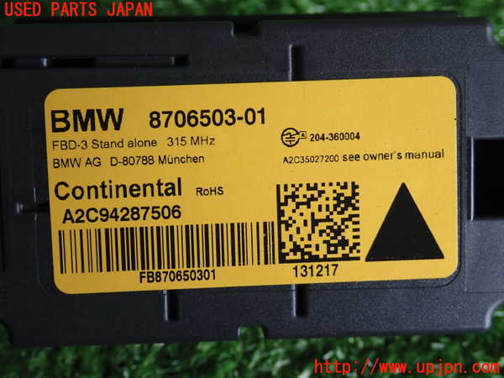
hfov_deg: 35.5
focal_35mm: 54
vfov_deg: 27.0
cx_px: 252
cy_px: 189
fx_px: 786
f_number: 3.3
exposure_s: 1/80
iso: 200
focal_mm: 9.65
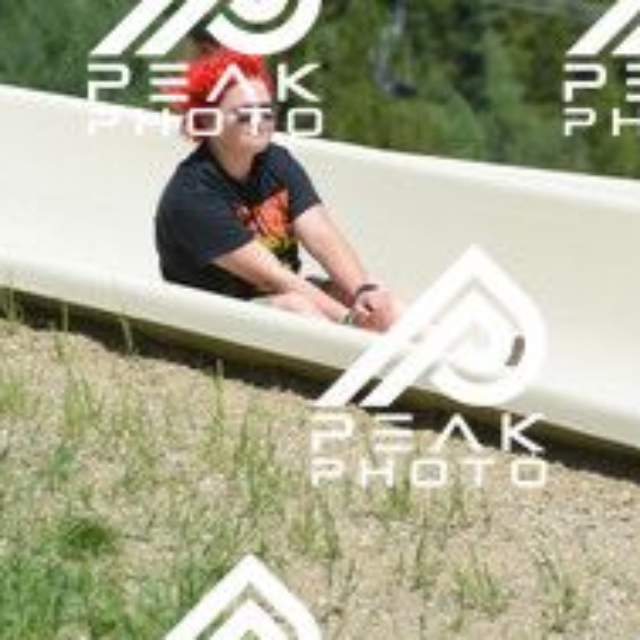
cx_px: 444
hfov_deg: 5.0
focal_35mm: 351
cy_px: 344
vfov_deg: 5.0
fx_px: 7342
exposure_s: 1/1250
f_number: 6.3
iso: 400
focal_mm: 195
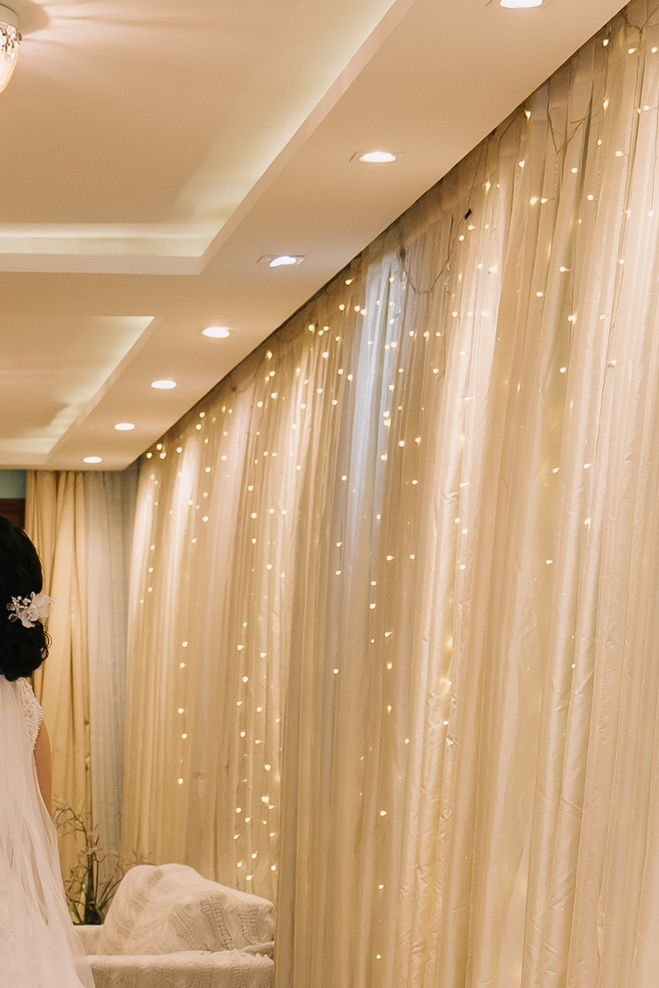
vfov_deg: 17.7
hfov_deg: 12.7
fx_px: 2938
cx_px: 20
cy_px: 1349
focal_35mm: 107
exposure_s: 1/60
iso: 800
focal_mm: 30
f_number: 3.2
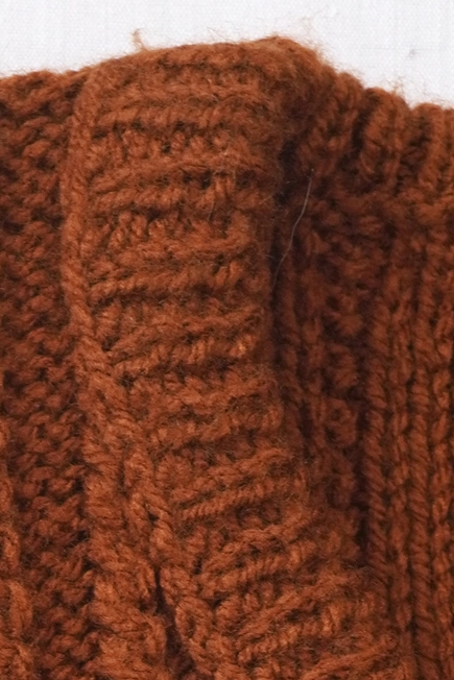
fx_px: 4008
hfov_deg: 6.4
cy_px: 1212
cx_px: -353
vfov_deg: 9.3
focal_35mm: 212
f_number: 7.1
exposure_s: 1/60
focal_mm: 32
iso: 320
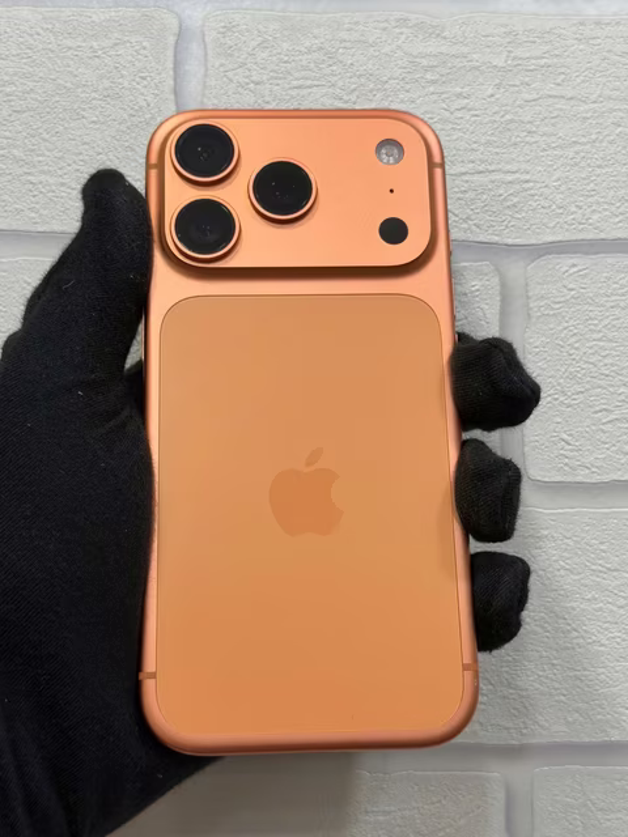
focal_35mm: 48
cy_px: 418
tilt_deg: +3.6
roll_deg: -0.4
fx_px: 1161
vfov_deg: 39.7
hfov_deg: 30.3
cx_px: 314
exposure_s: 1/100
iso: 64
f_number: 1.78
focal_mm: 6.76
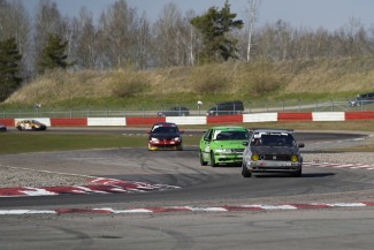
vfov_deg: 6.1
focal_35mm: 226
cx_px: 276
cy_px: 143
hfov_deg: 9.1
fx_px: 2349
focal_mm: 147
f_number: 3.5
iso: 125
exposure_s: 1/1000
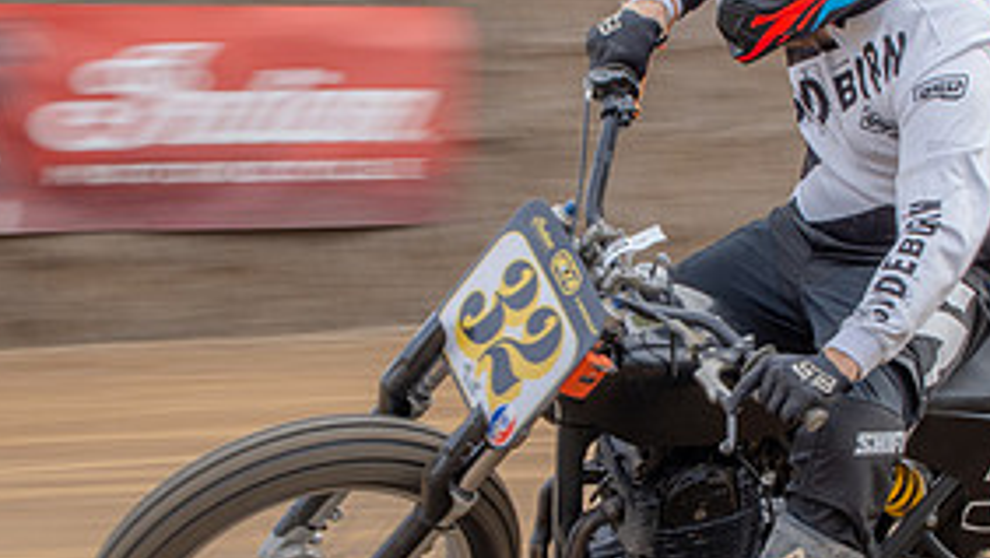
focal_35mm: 182
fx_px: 4780
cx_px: 607
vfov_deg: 6.7
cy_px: 218
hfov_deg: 11.8
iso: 200
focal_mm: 50
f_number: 13
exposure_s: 1/100
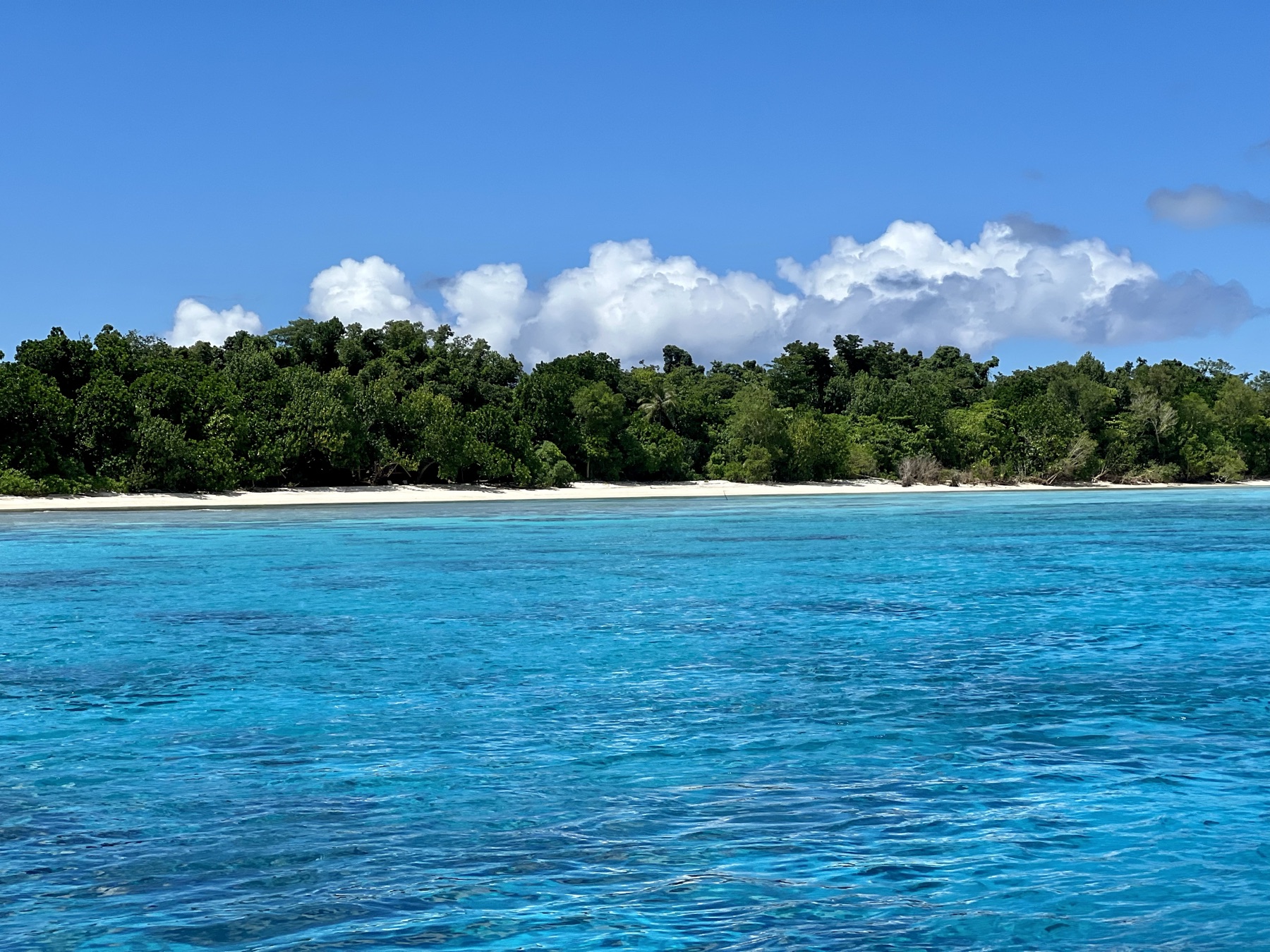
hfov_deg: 25.3
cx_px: 635
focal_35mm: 77
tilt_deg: -0.9
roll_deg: -0.2
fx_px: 2825
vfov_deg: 19.1
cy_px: 476
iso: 32
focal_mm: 9
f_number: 2.8
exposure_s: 1/1033
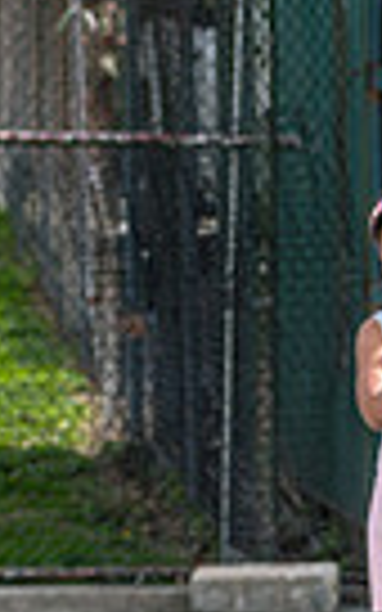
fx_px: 5797
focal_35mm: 348
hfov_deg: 3.7
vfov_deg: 6.0
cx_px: 715
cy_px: 664
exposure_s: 1/800
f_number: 4
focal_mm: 80
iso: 100
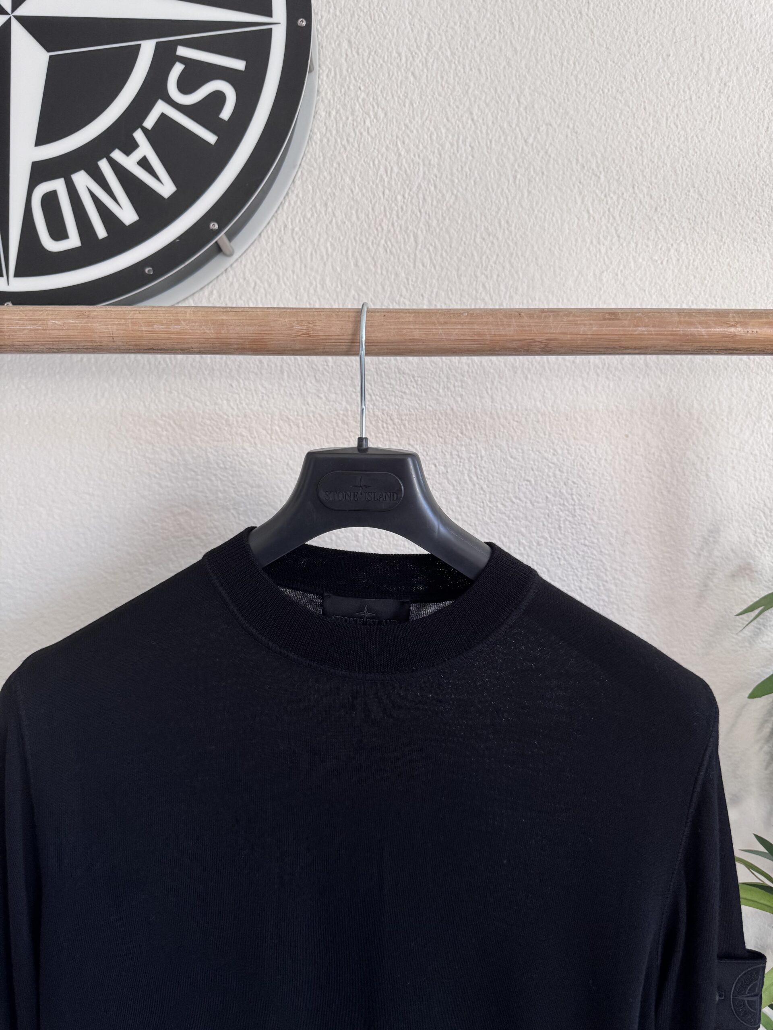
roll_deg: +0.2
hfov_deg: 56.8
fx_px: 715
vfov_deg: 71.6
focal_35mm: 24
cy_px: 515
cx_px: 386
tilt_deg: -2.8
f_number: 1.78
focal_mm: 6.76
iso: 200
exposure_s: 1/109
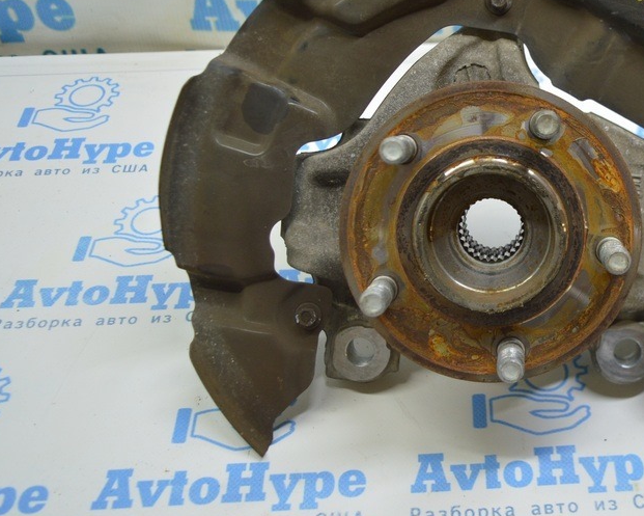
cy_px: 182
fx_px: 972
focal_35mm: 51
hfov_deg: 35.7
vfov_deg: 29.5
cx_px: 493
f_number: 3.8
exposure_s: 1/60
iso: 400
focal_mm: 22
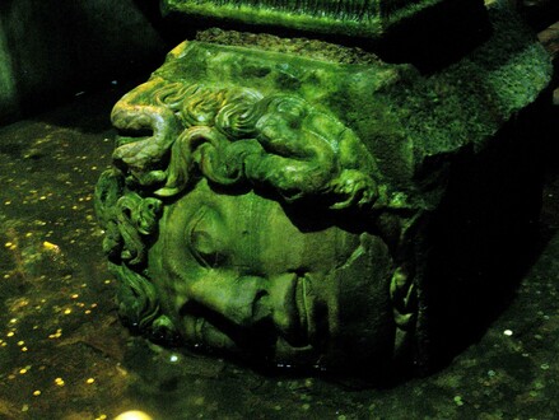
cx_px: 280
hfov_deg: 41.2
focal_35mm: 46
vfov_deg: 31.6
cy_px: 210
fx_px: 743
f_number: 3.6
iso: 100
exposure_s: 1/2
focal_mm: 9.6
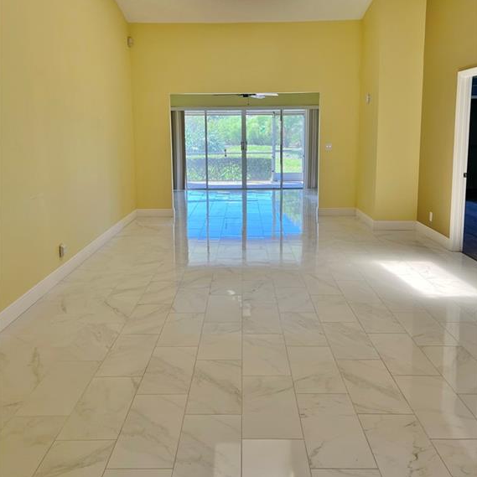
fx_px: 483
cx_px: 238
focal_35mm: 31
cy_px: 186
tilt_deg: -6.7
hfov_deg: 52.5
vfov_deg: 52.1
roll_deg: +1.1
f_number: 1.5
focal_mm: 5.7
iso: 40
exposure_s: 1/151
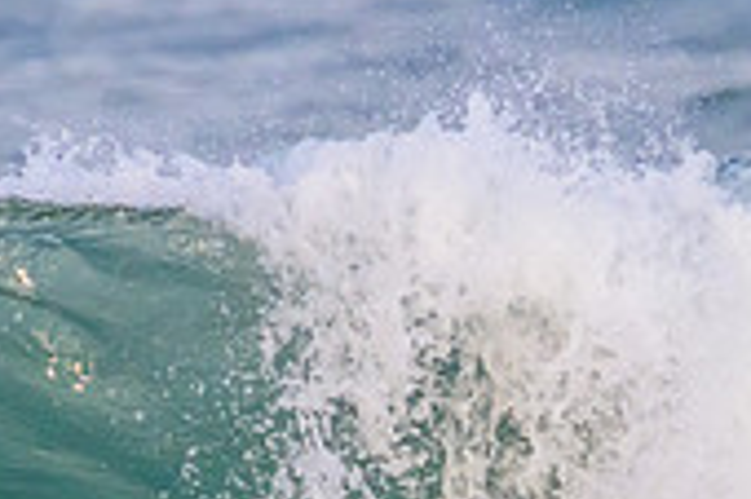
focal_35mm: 2859
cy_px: 651
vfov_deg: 0.5
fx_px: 59583
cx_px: 495
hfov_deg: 0.7
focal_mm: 800
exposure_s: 1/2000
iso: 3200
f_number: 11
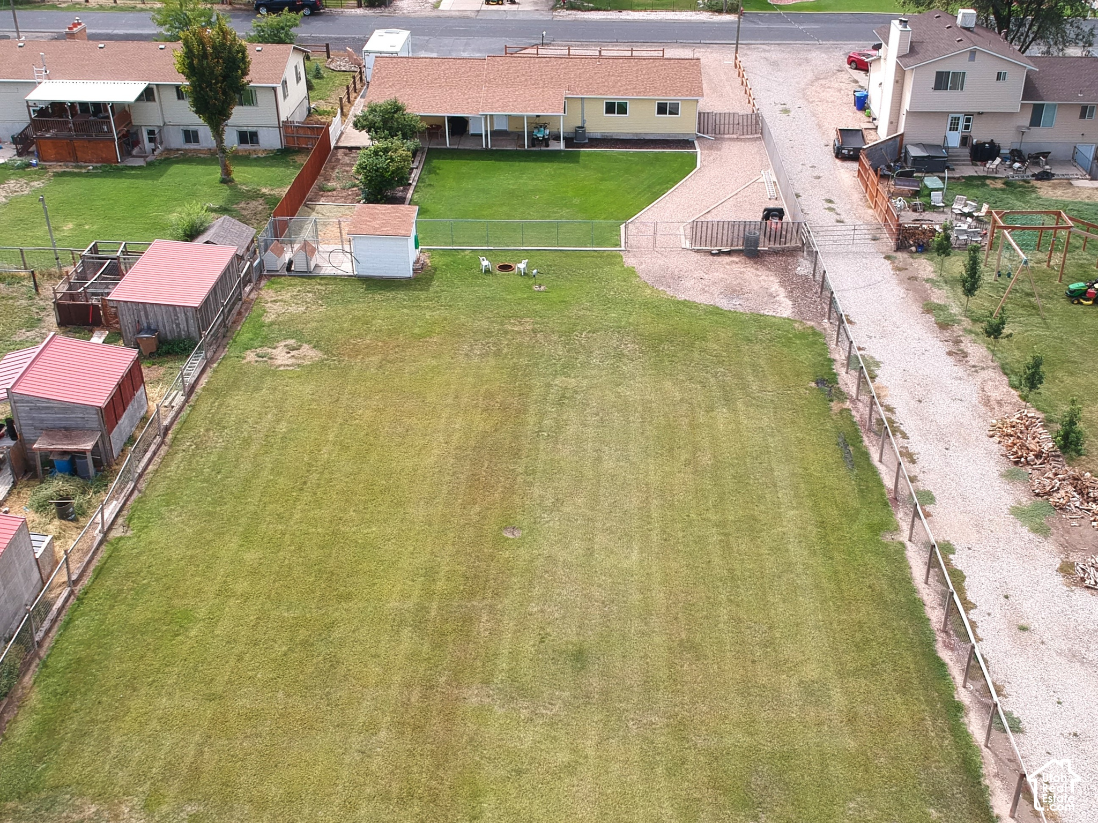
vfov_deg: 54.9
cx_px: 549
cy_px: 412
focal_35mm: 25
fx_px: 793
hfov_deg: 69.4
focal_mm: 4.49
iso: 100
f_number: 2.6
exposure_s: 1/640
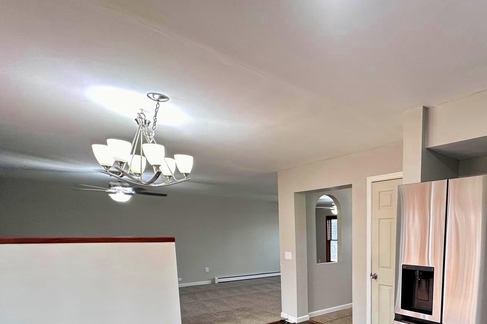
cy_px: 276
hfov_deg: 70.1
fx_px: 311
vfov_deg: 50.4
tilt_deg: -7.2
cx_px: 376
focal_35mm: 23
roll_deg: -0.4
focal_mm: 2.22
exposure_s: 1/60
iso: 160
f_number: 2.2
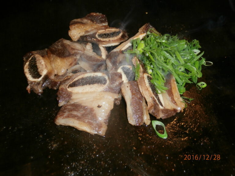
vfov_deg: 30.9
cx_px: 118
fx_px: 319
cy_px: 88
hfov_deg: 40.4
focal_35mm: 47
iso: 200
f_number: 4.2
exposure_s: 1/40
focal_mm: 8.29
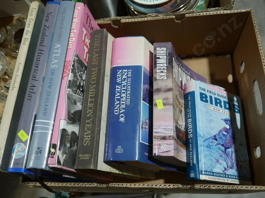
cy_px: 99
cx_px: 132
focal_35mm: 30
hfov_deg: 60.0
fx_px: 230
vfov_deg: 46.8
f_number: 3.6
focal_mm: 15
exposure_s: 1/100
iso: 200
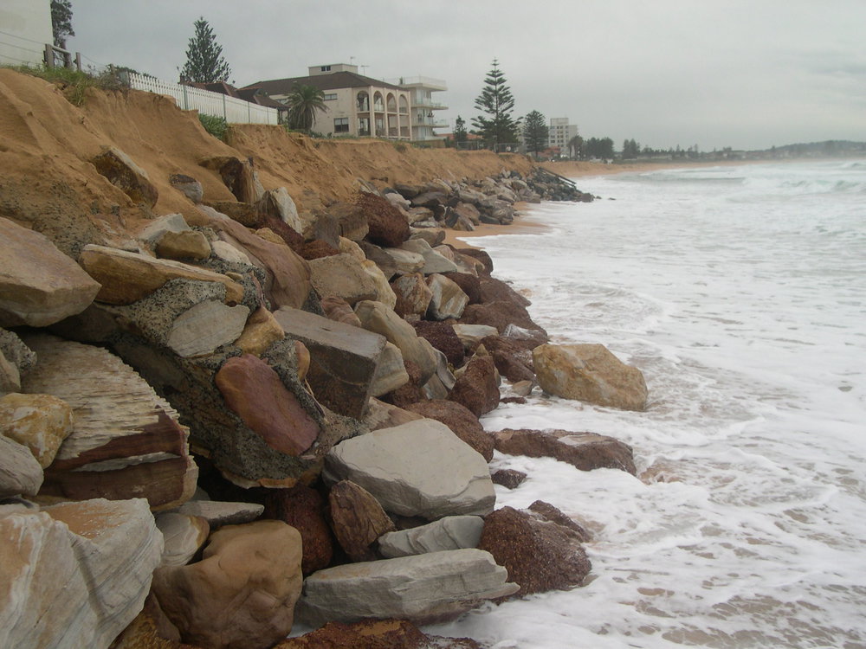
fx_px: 951
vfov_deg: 37.7
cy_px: 324
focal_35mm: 38
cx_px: 433
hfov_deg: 49.0
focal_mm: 8
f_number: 7.6
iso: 100
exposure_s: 1/91.6
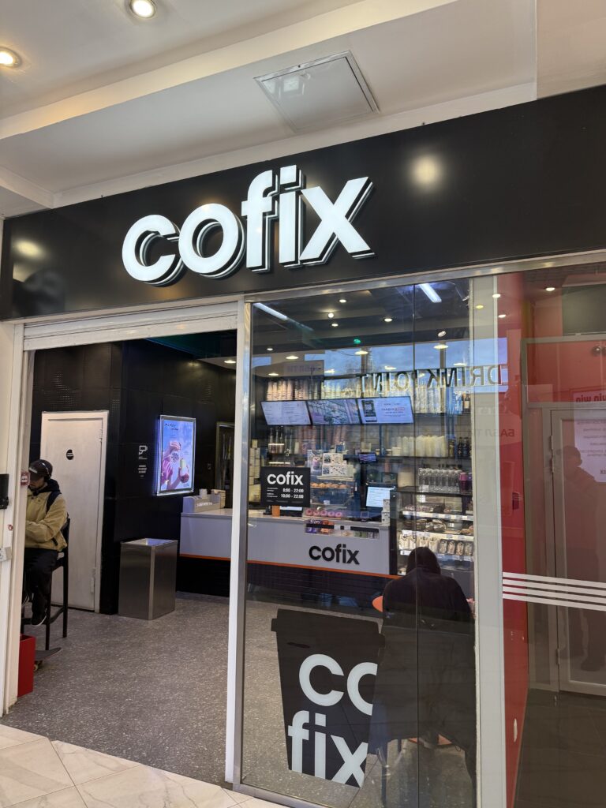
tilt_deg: +4.8
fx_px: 560
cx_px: 303
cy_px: 404
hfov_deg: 56.8
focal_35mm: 24
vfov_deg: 71.6
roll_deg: -1.9
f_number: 1.78
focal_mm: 6.76
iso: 125
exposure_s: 1/100
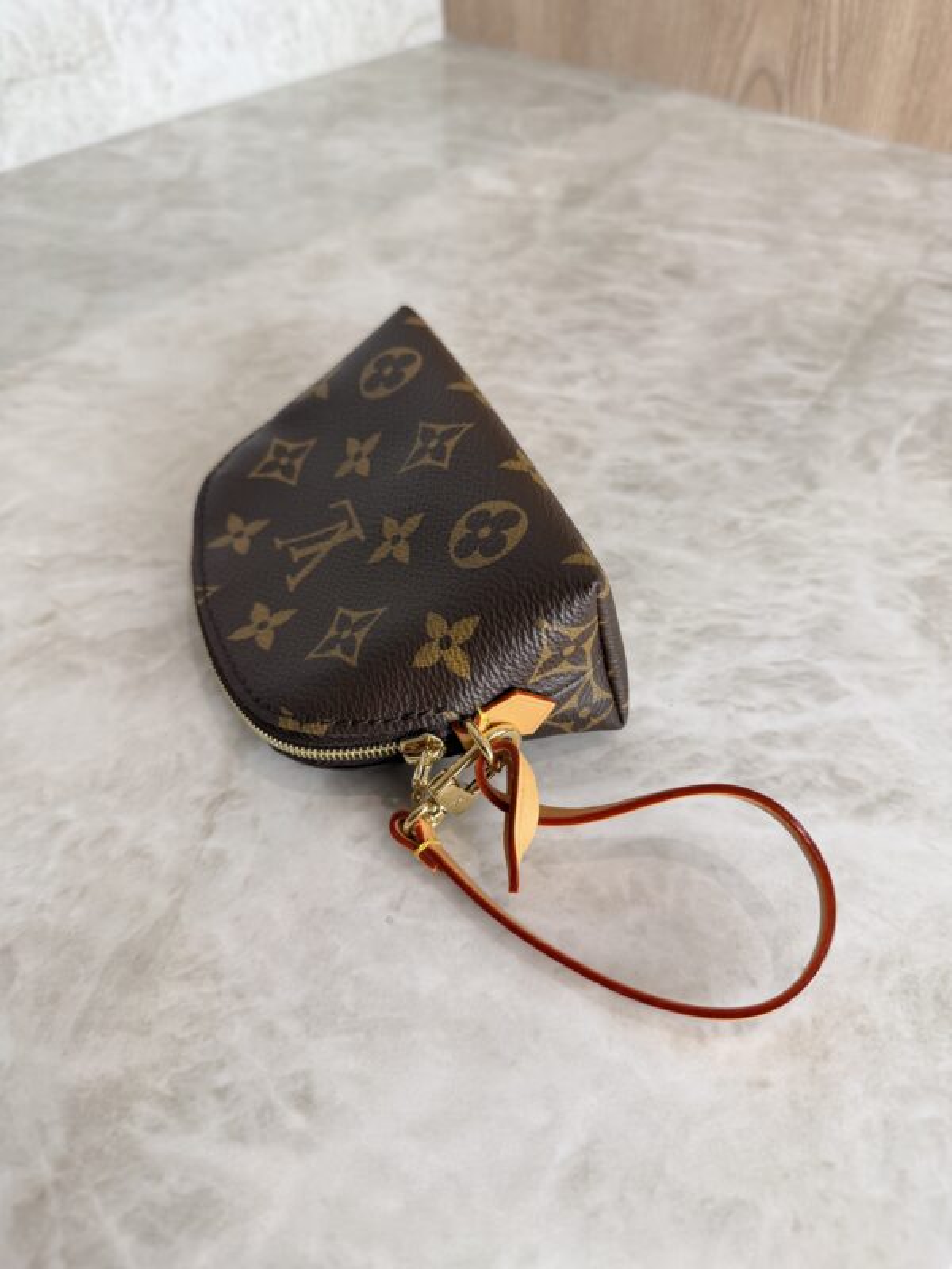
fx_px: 880
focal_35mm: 24
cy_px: 634
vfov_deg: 71.6
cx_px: 476
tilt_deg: -45.5
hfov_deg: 56.8
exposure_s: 1/120
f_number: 1.78
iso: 125
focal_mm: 6.76
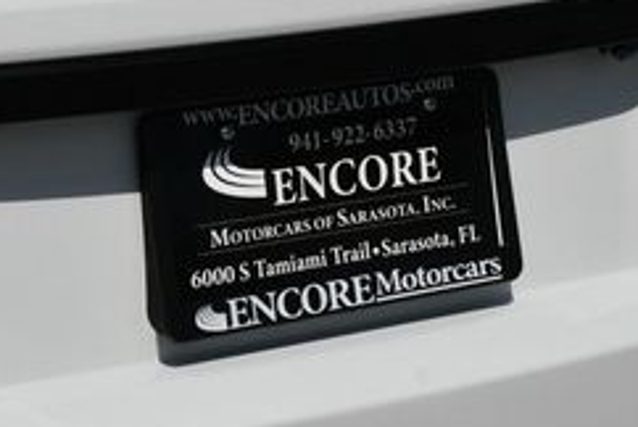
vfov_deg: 8.1
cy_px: 82
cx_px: 156
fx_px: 2999
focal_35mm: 169
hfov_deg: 12.1
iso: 100
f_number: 11
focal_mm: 32
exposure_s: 1/500
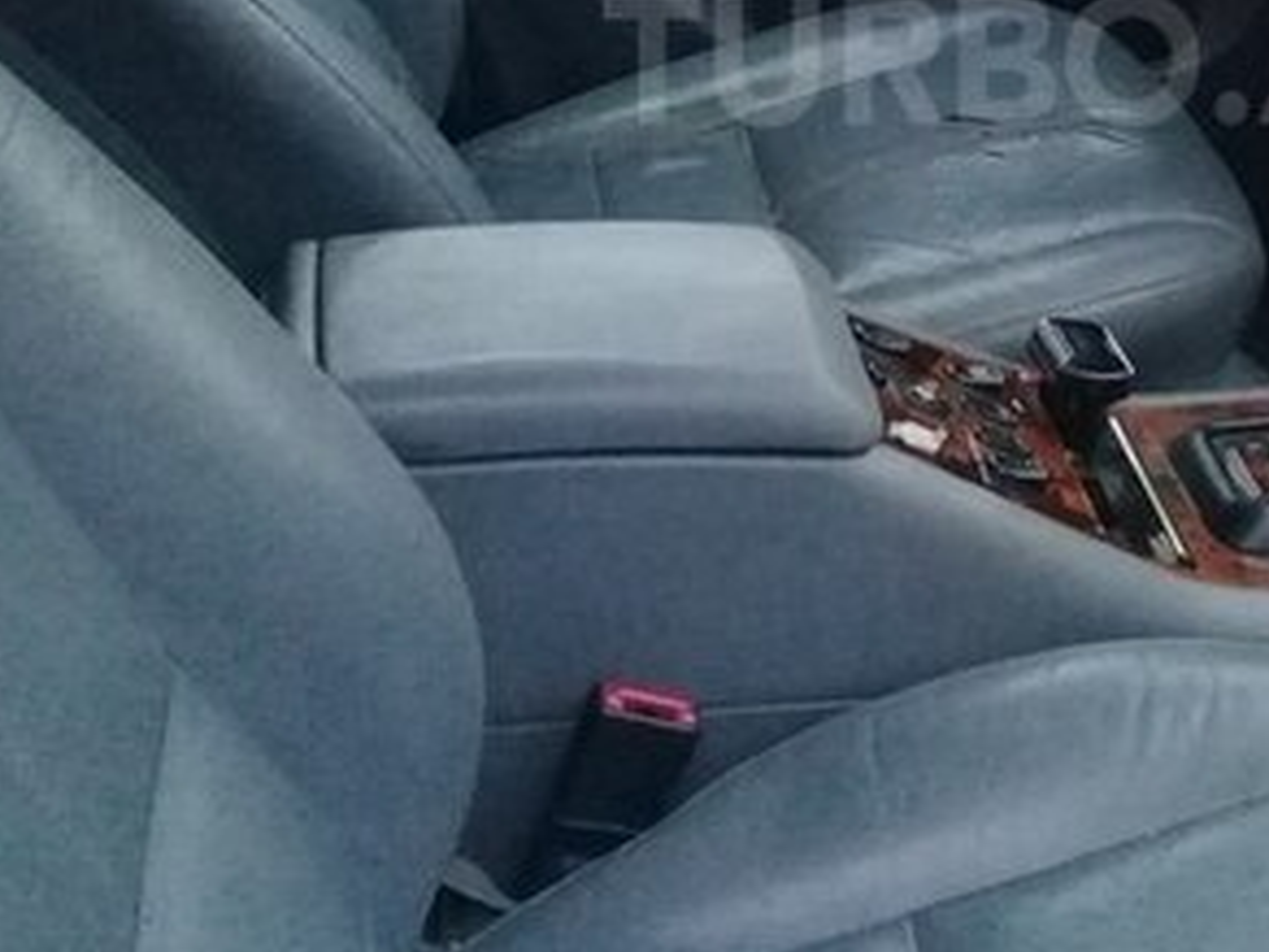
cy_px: 59
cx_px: 1047
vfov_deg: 20.5
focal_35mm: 70
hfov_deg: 27.1
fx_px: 2566
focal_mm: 3.3
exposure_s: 1/17
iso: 640
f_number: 2.2
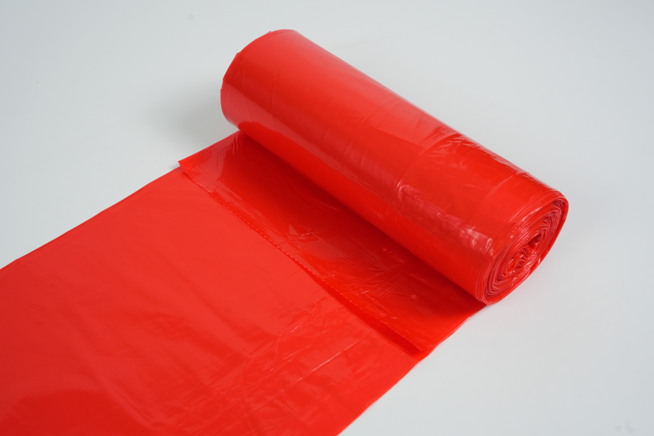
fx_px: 981
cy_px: 218
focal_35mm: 54
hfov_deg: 36.9
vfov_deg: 25.1
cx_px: 327
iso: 1600
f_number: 8
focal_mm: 54
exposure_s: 1/400
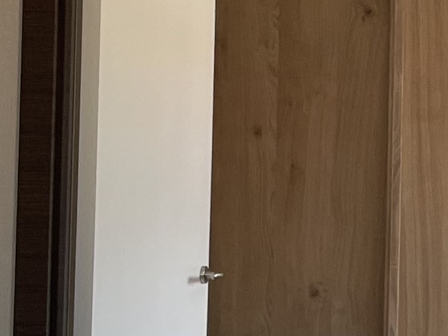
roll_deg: +0.0
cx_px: 915
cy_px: 220
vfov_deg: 9.2
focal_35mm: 161
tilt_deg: +2.4
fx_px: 2083
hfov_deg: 11.1
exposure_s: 1/121
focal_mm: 4.2
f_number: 1.6
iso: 64
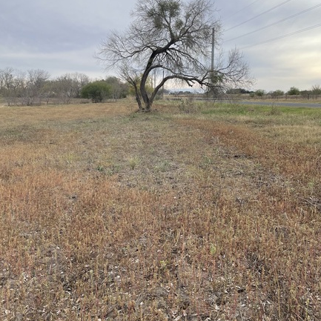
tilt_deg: -7.2
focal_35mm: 34
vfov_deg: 48.4
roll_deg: +1.1
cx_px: 153
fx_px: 357
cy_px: 156
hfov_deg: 48.4
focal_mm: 4.2
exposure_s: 1/2398
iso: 32
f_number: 1.6
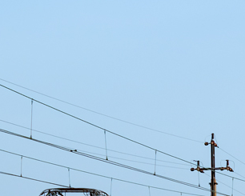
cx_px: 369
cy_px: 246
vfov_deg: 7.1
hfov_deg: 8.7
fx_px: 1567
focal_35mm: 216
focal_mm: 44
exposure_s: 1/500
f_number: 8
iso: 320
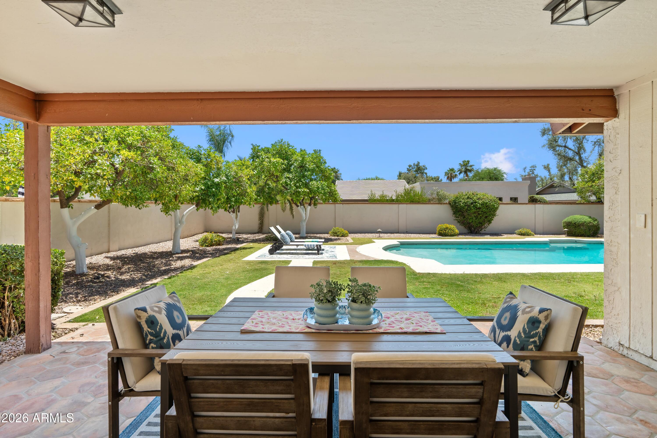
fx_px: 310
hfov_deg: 93.3
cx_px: 328
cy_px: 219
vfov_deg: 70.4
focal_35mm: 17
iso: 640
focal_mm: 17
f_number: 8
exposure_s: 1/200
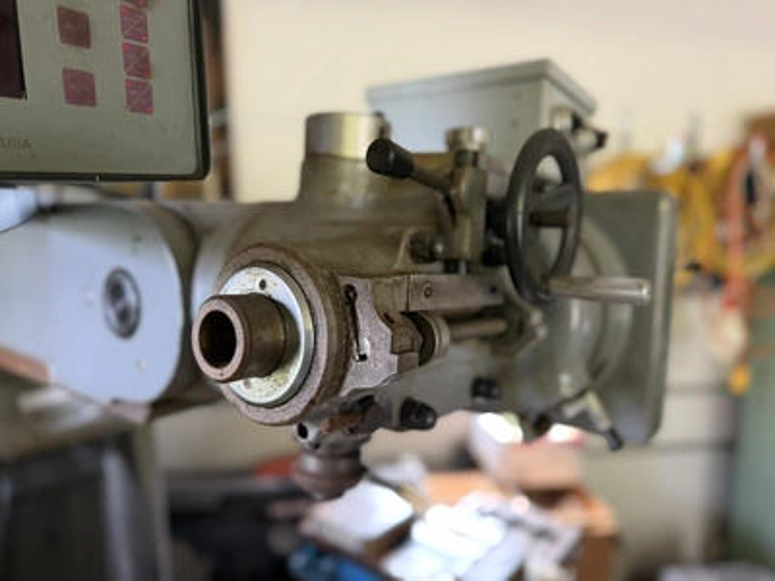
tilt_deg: -3.2
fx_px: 537
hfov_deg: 71.6
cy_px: 290
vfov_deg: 56.8
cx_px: 388
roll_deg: +0.6
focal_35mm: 24
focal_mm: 6.76
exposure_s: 1/60
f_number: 1.78
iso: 250
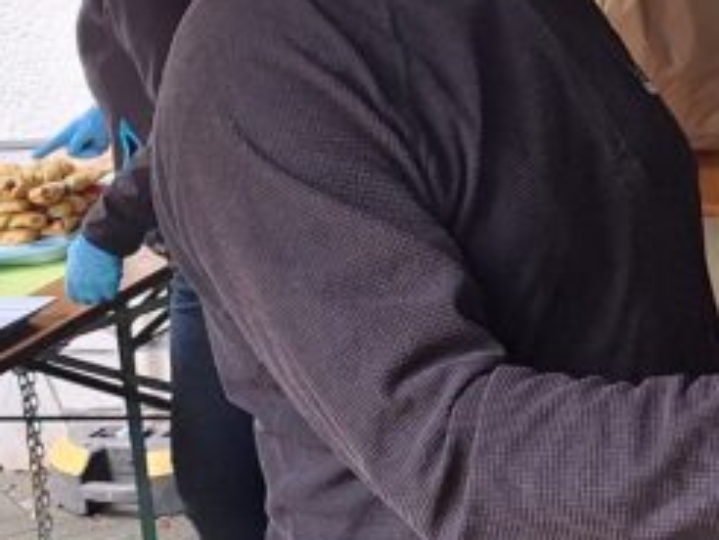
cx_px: 581
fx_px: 1995
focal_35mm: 96
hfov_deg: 20.2
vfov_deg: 15.1
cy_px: -32
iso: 80
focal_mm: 5.54
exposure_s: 1/100
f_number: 1.8
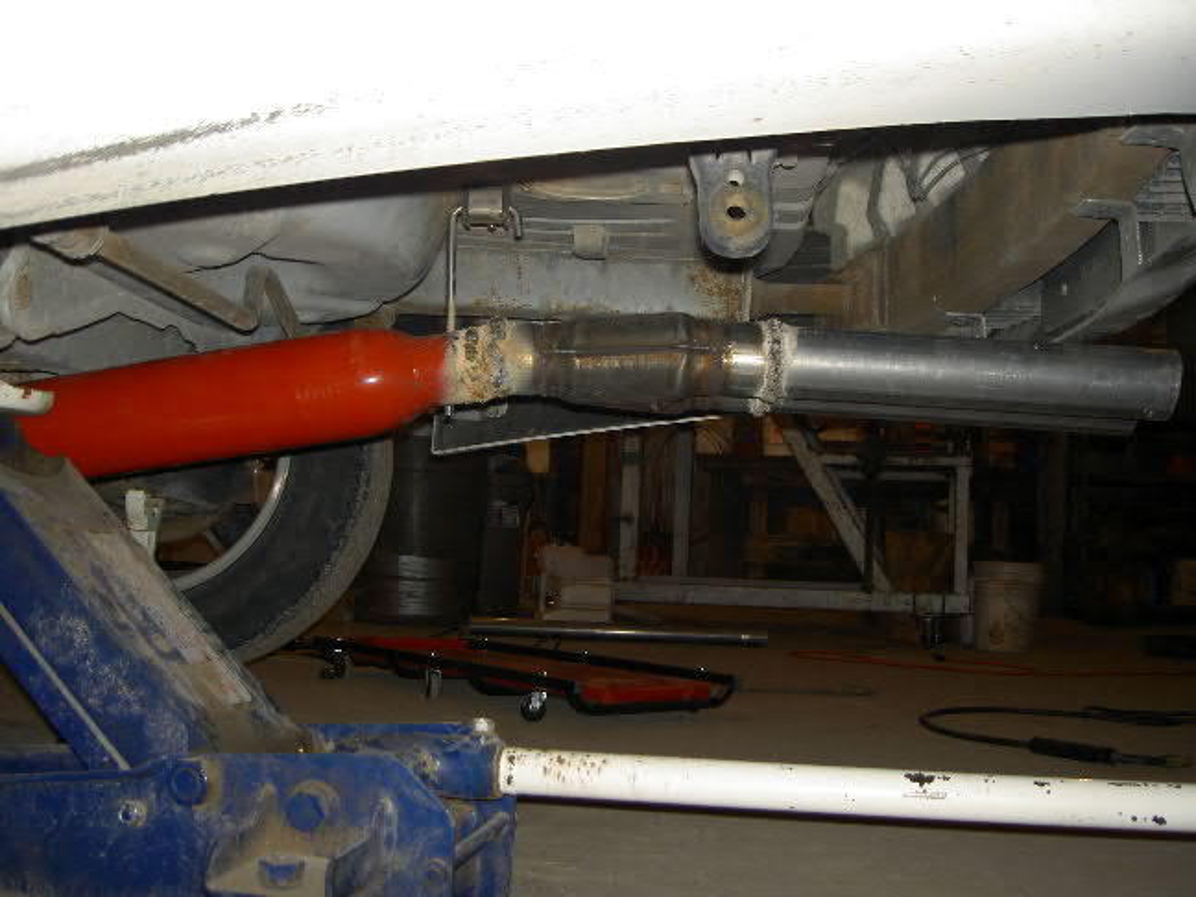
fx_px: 1347
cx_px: 598
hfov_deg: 47.9
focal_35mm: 39
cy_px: 448
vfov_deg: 36.8
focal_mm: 8
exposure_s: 1/60
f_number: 2.8
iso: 100
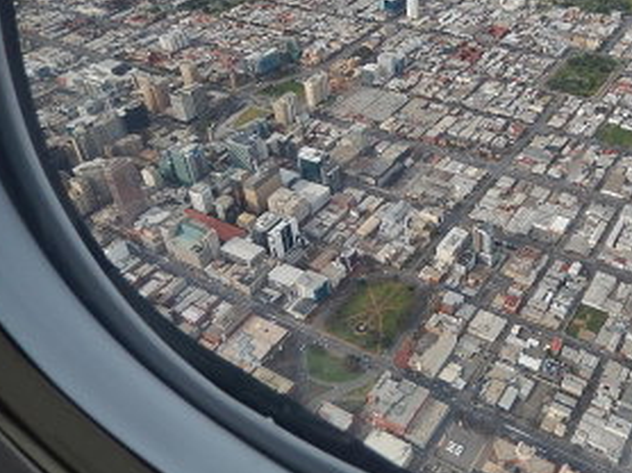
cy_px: 182
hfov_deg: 50.5
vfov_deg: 39.4
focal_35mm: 36
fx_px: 657
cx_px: 421
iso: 125
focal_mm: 4.5
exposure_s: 1/400
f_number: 3.4
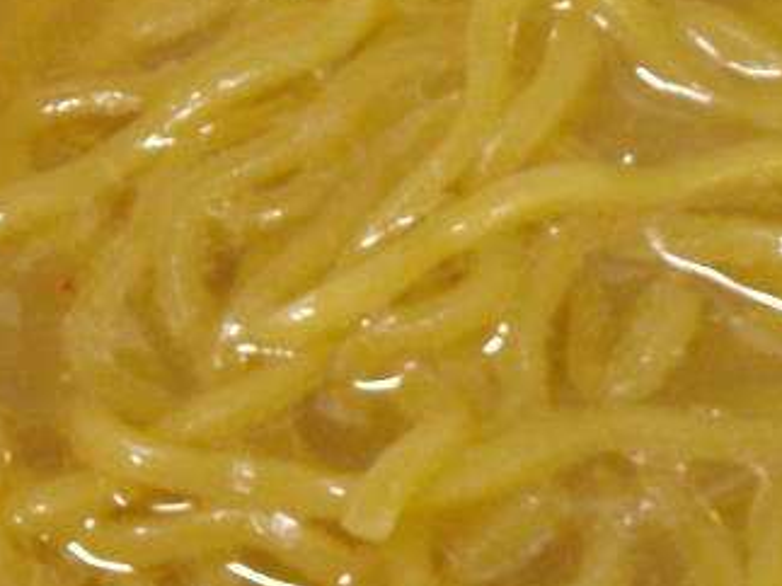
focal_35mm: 269
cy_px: 362
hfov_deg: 7.3
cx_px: 973
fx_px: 6075
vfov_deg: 5.5
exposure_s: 1/22
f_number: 3.9
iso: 400
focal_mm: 12.3
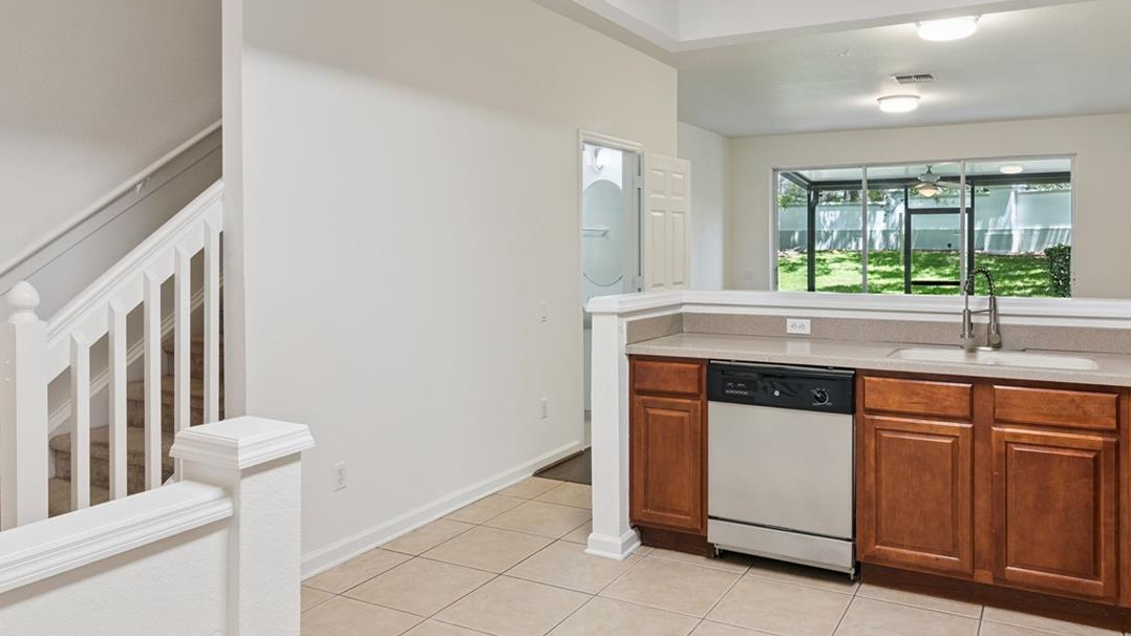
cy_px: 246
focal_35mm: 28
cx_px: 628
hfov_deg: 67.7
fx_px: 840
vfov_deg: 41.2
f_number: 10
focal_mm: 18
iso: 400
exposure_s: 1/15
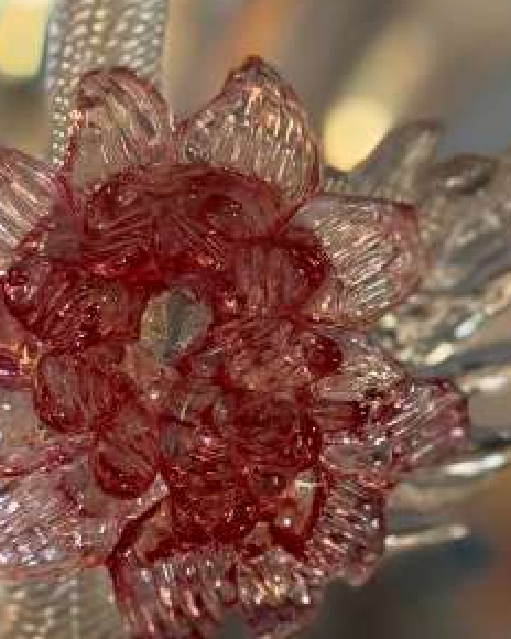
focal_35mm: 194
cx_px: 405
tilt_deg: +9.7
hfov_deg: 8.0
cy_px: 392
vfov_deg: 10.0
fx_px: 3667
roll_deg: +0.2
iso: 80
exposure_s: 1/100
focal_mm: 6.76
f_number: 1.78
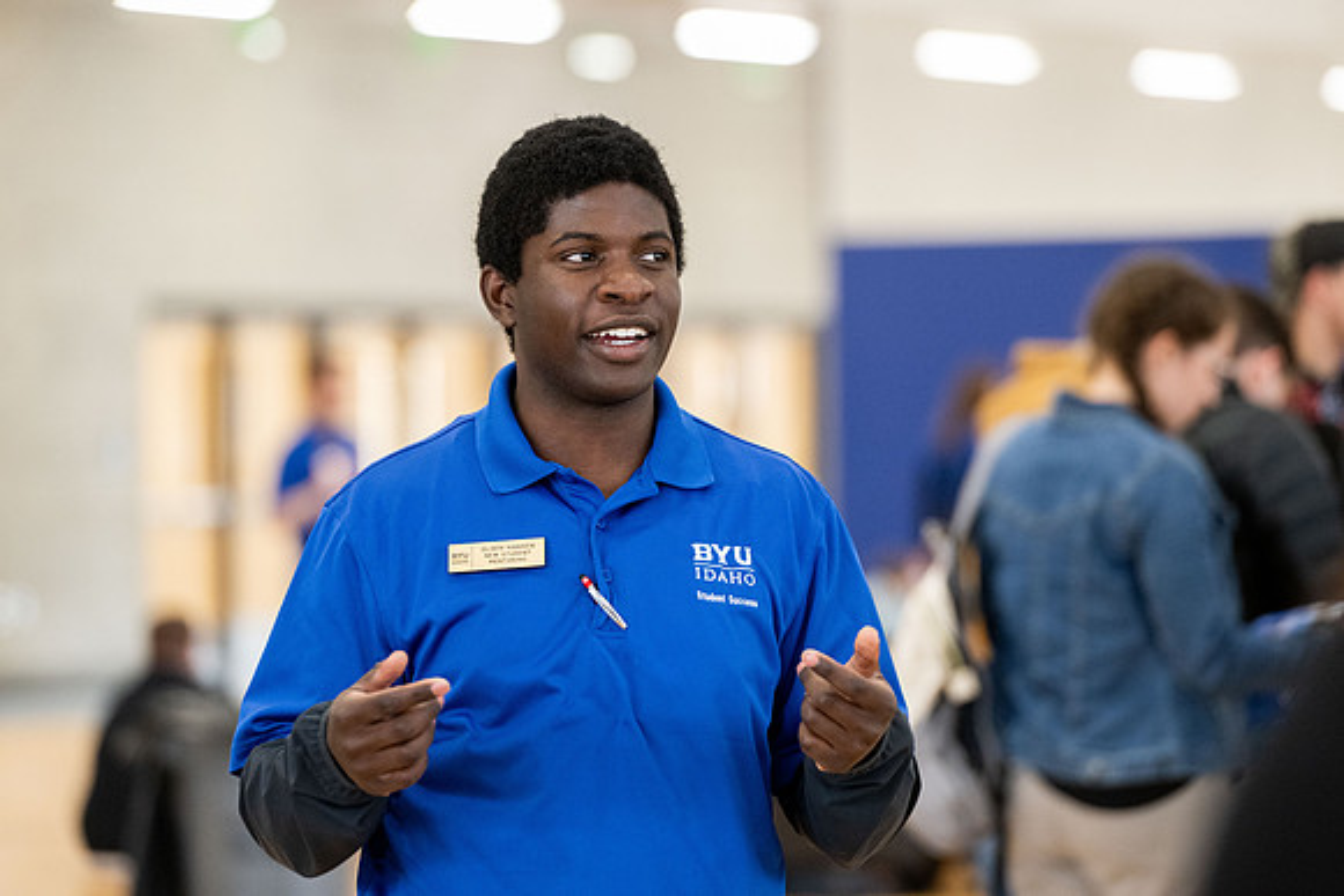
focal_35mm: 200
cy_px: 448
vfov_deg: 6.9
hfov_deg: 10.3
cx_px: 672
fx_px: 7468
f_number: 4
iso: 3200
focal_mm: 200
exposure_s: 1/200
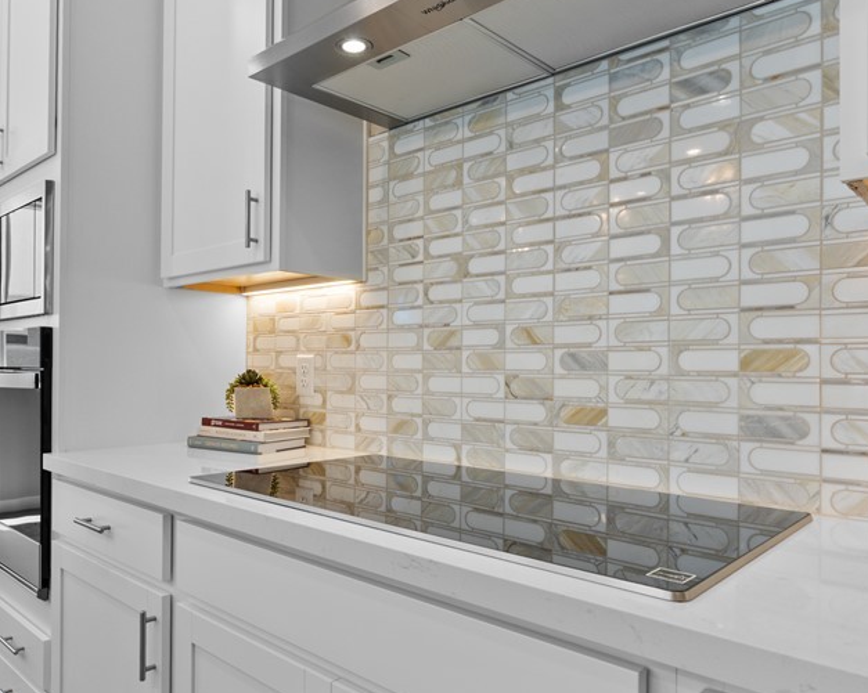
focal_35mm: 26
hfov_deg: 65.2
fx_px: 668
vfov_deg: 54.8
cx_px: 330
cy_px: 371
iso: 200
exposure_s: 1/8
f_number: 8
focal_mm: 16
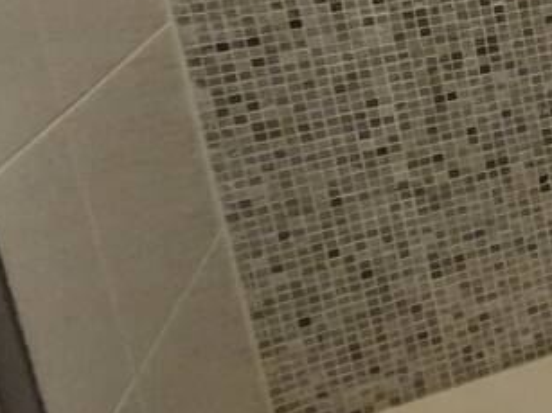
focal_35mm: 61
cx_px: 1257
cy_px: -122
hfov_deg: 16.3
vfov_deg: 21.7
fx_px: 972
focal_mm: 1.74
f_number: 2.2
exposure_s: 1/60
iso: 160
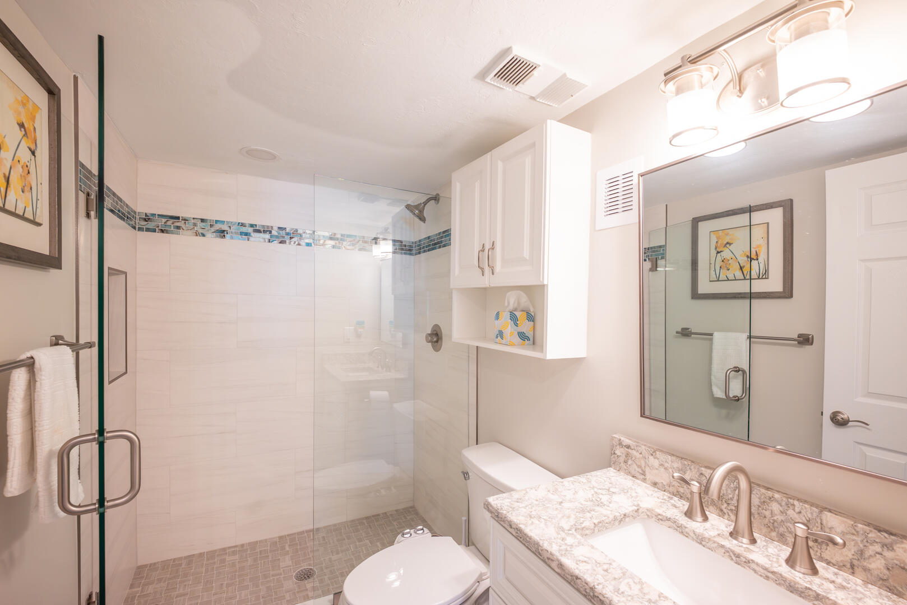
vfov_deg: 81.3
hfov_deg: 104.2
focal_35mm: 14
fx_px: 353
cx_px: 454
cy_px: 302
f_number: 5
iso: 640
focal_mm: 14
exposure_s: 1/50
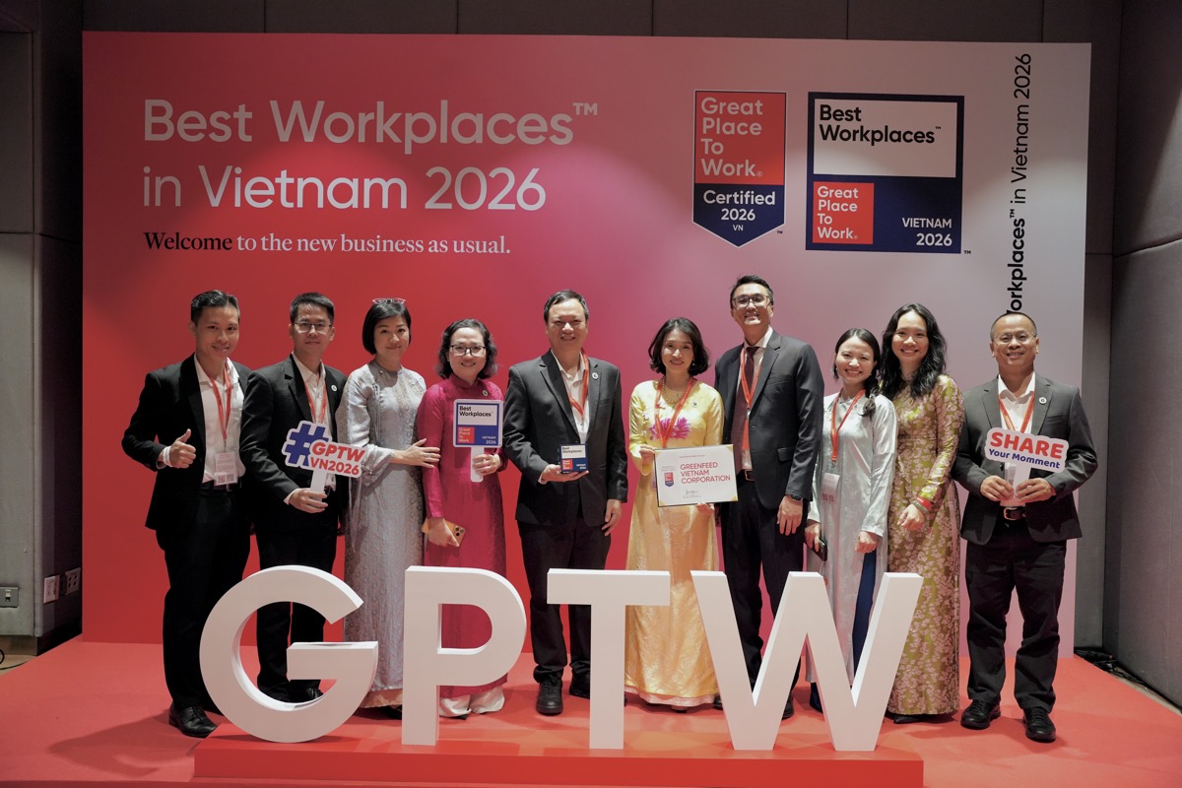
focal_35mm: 32
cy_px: 394
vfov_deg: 41.2
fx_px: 1047
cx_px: 591
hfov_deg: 58.9
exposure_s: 1/160
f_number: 4
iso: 4000
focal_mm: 31.9
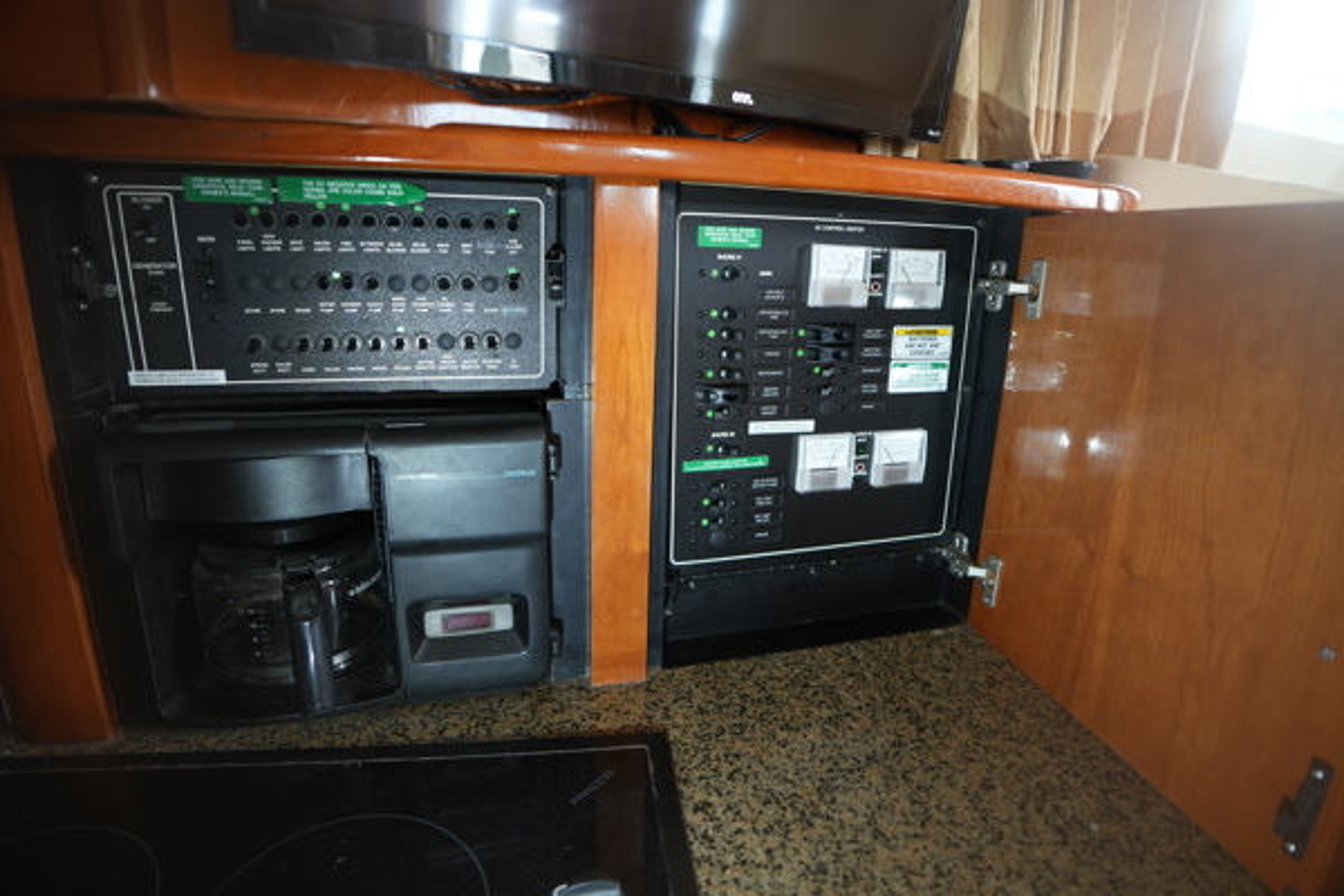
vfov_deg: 67.4
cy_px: 448
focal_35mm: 18
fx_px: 672
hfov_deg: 90.0
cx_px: 672
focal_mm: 12
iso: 100
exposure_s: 1/30
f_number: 1.4
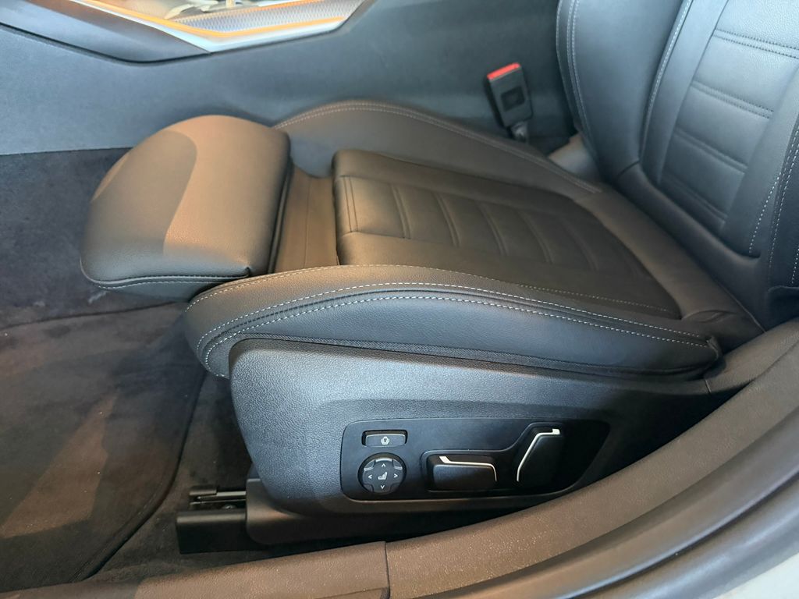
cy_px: 300
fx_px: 554
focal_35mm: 24
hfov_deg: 71.6
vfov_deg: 56.8
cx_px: 400
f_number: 1.78
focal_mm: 6.76
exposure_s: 1/35
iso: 1000
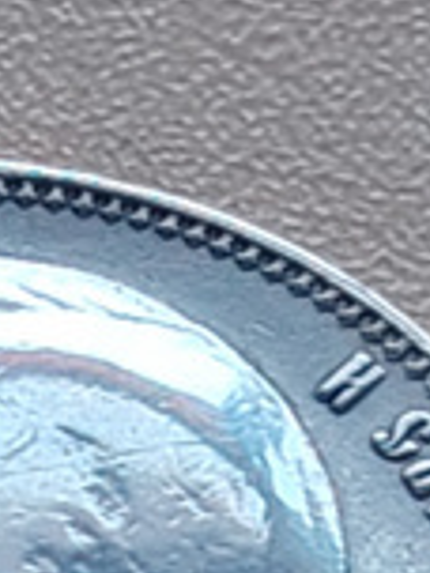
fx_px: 6989
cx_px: -40
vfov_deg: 4.7
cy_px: 829
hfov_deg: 3.5
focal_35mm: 422
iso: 215
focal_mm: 5.25
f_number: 1.75
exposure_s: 1/60
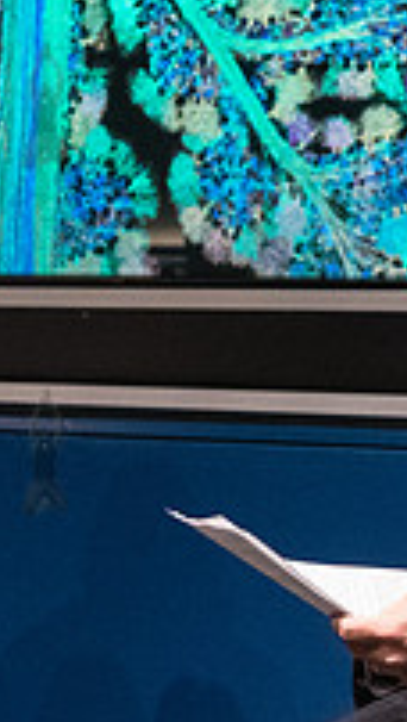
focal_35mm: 163
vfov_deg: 13.2
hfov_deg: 7.4
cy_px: 284
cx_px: 428
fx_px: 3119
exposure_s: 1/200
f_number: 4
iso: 6400
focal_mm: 48
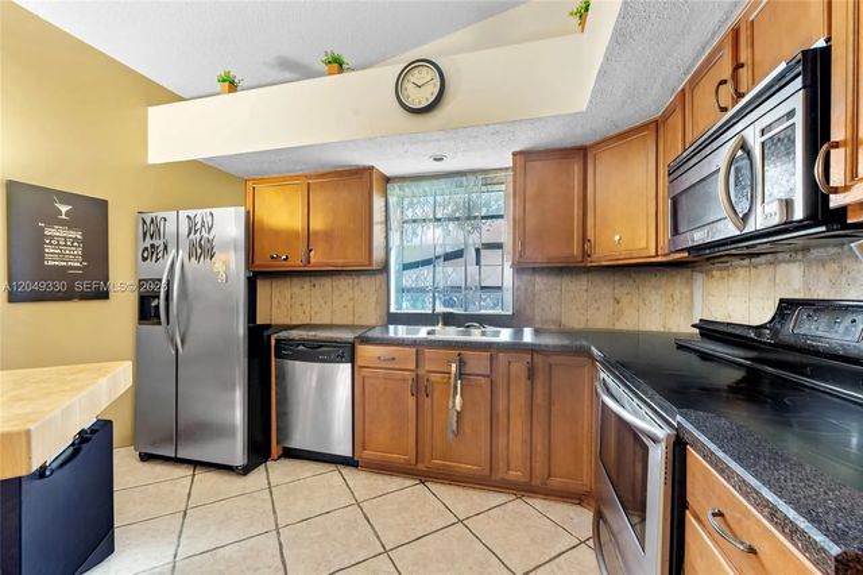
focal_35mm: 14
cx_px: 432
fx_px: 335
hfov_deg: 104.3
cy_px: 288
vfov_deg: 81.1
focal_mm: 14
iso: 400
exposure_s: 1/13
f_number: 8
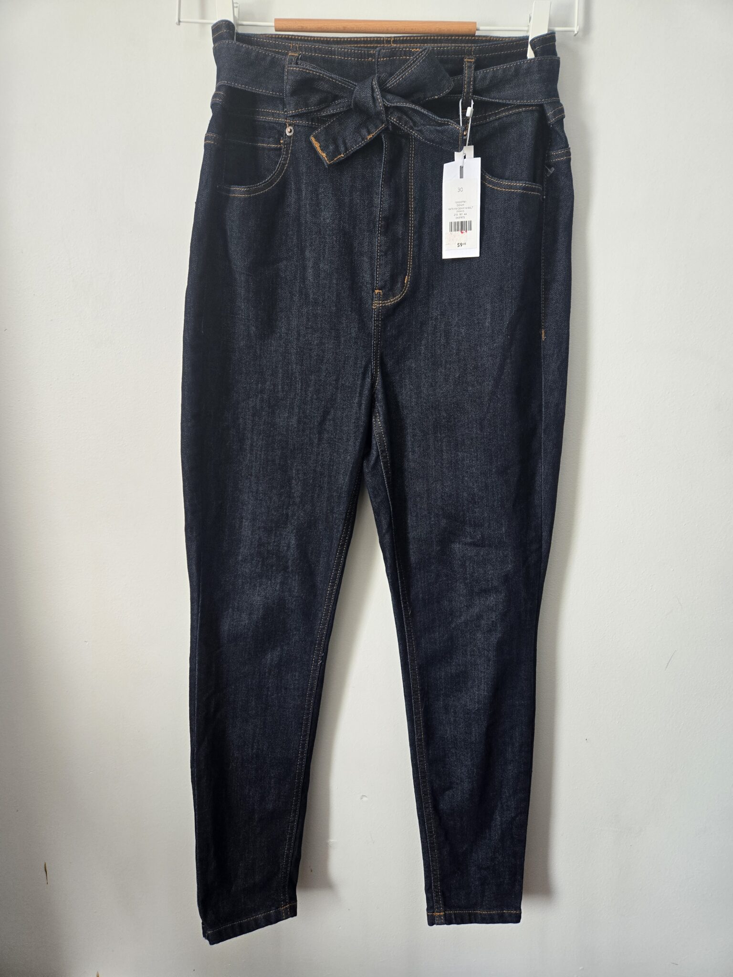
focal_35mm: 23
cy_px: 488
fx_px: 649
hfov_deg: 58.9
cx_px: 366
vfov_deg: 73.9
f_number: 1.8
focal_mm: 5.4
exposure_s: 1/120
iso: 200
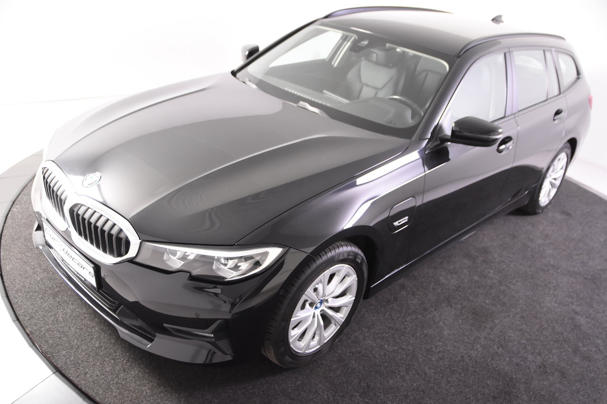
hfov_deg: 57.2
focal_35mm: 33
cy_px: 202
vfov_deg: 40.0
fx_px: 556
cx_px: 304
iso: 1600
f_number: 3.2
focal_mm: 22
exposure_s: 1/40
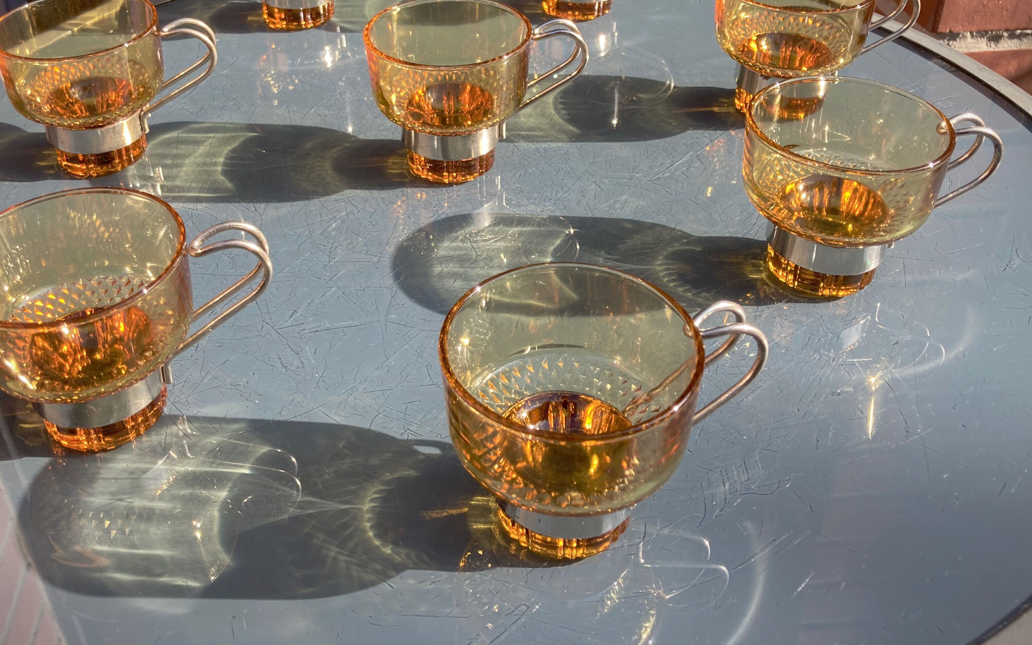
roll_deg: +0.6
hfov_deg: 51.4
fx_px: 1069
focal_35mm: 38
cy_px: 177
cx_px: 461
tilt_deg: -31.1
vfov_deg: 33.1
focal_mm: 3.99
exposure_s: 1/308
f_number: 1.8
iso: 20
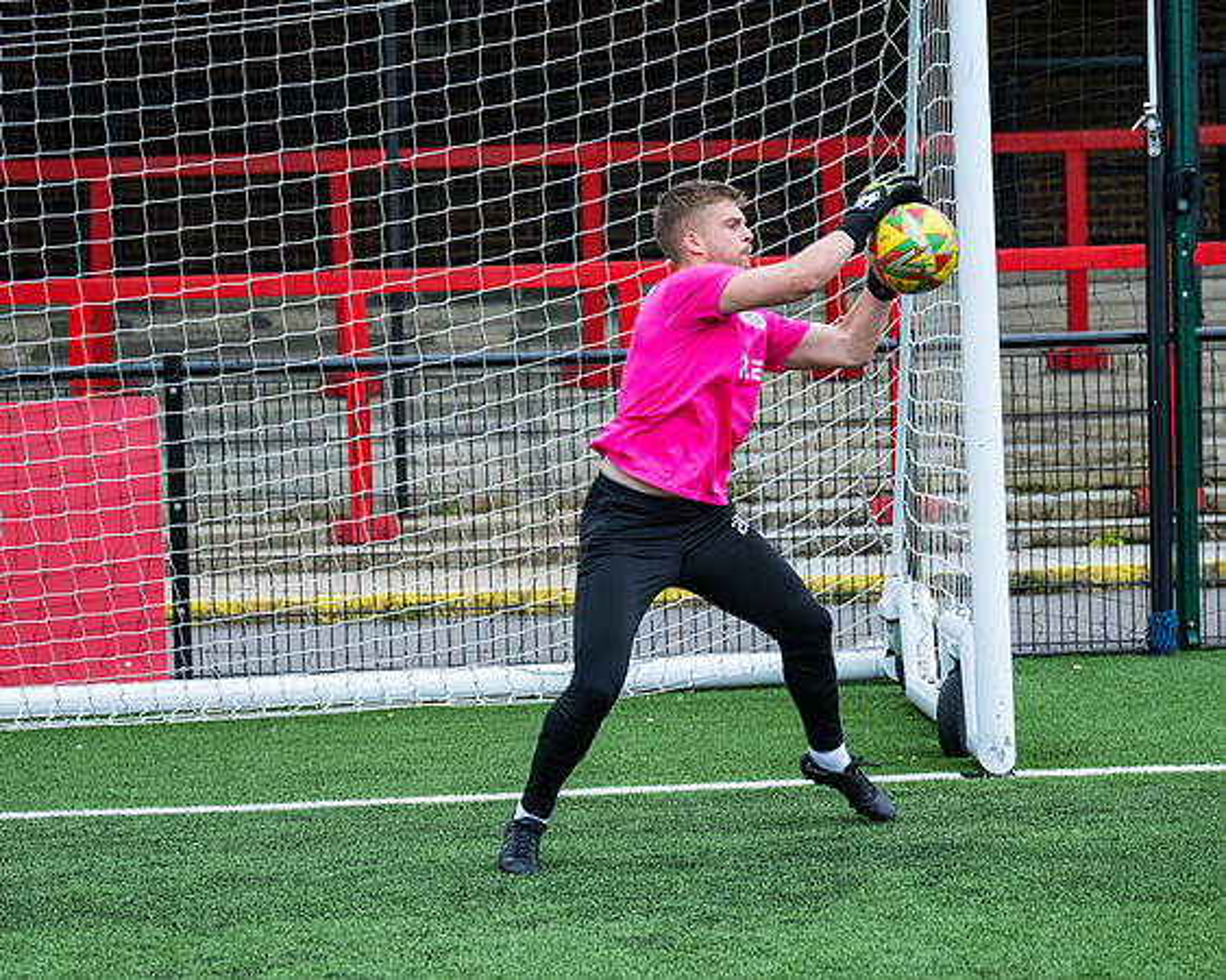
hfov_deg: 16.3
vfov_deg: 13.0
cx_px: 613
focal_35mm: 118
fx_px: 4291
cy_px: 490
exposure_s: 1/2000
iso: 1000
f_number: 2.8
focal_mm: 70
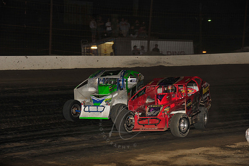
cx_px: 124
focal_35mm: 112
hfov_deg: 18.3
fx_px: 774
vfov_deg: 12.2
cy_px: 83
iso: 800
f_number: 6.3
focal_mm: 112
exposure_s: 1/320
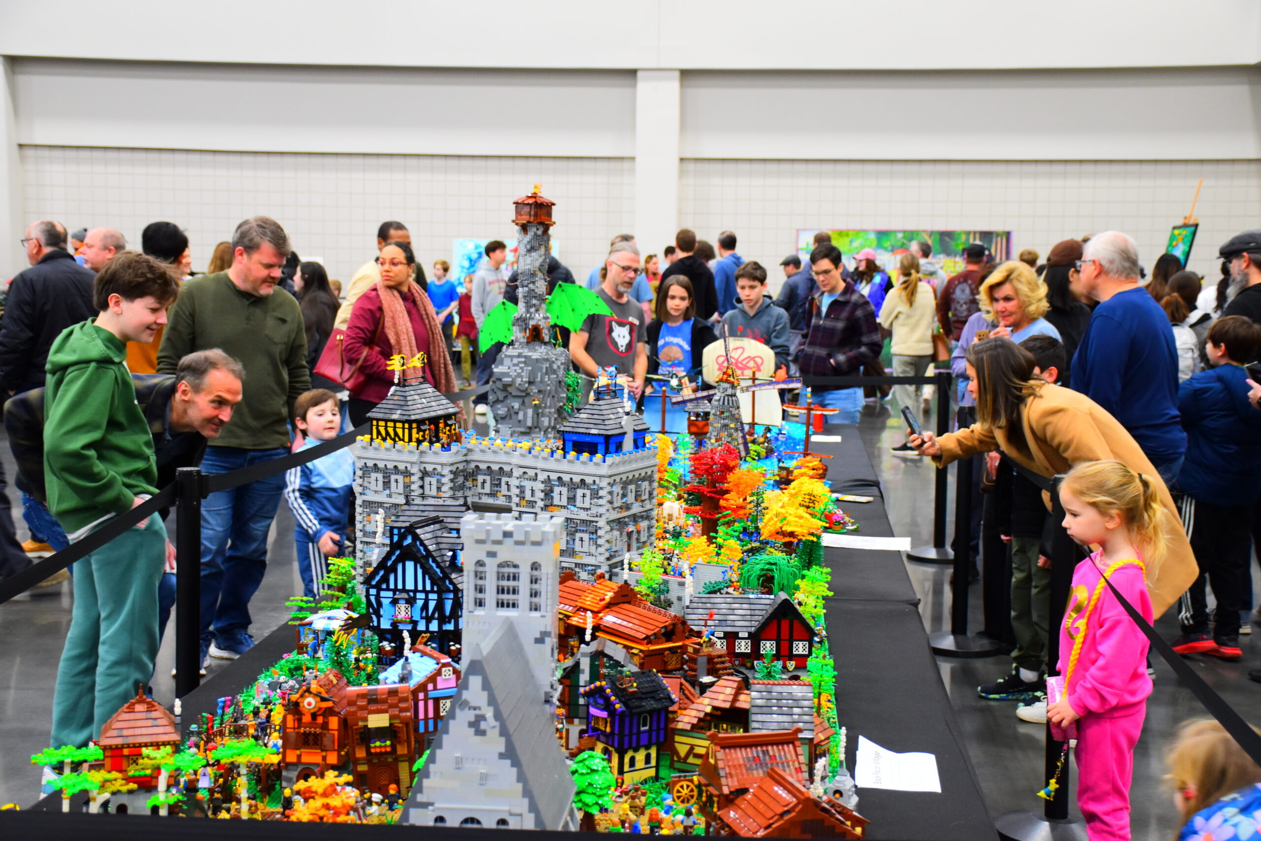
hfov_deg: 38.9
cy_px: 420
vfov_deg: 26.5
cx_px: 630
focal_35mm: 51
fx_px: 1786
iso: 900
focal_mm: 34
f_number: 4.2
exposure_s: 1/60
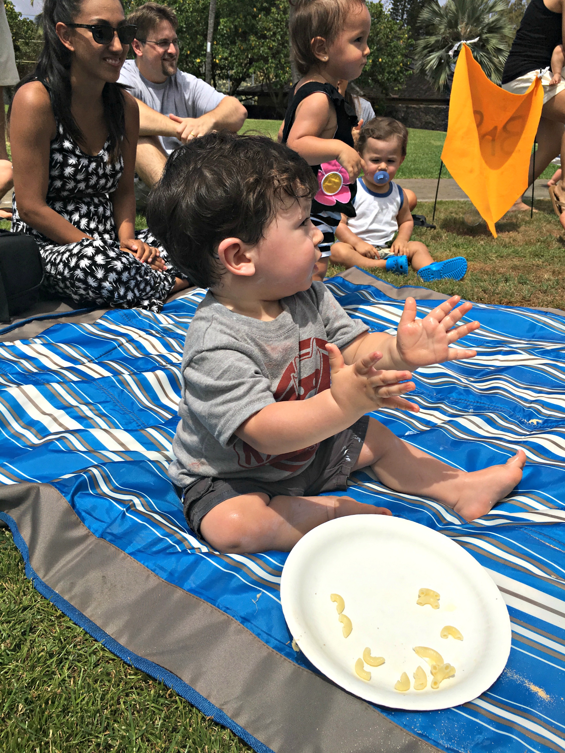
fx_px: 631
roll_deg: -2.3
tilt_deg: -22.8
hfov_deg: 48.2
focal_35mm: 29
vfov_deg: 61.7
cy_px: 376
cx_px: 282
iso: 25
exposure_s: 1/3846
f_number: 2.2
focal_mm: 4.15
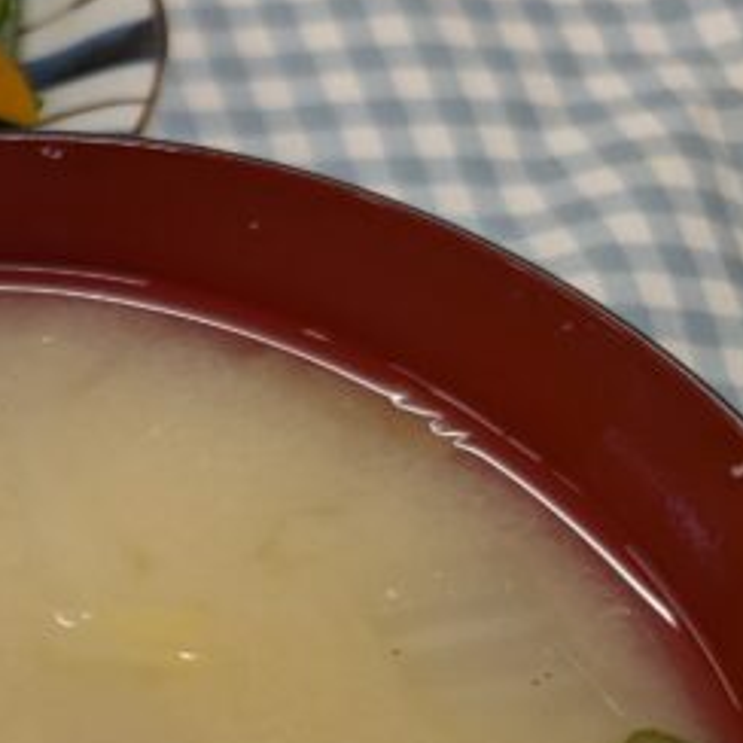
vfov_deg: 19.1
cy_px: 696
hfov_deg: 15.2
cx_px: -810
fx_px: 2161
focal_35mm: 89
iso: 27
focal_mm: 6.9
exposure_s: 1/40
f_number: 1.68
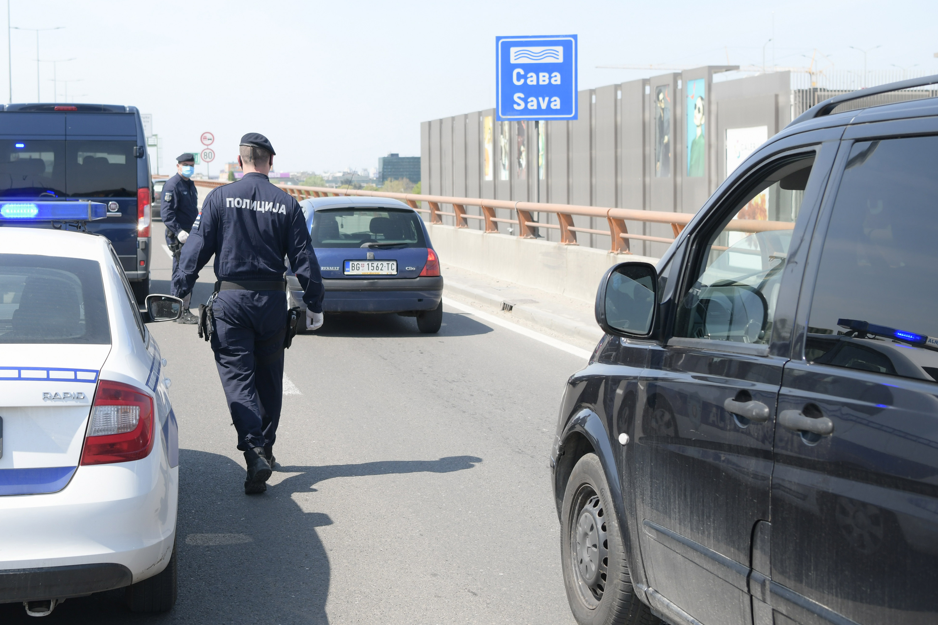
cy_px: 323
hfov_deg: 37.0
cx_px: 297
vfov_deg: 25.5
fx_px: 1381
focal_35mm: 53
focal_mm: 38
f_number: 4
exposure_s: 1/1600
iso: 320
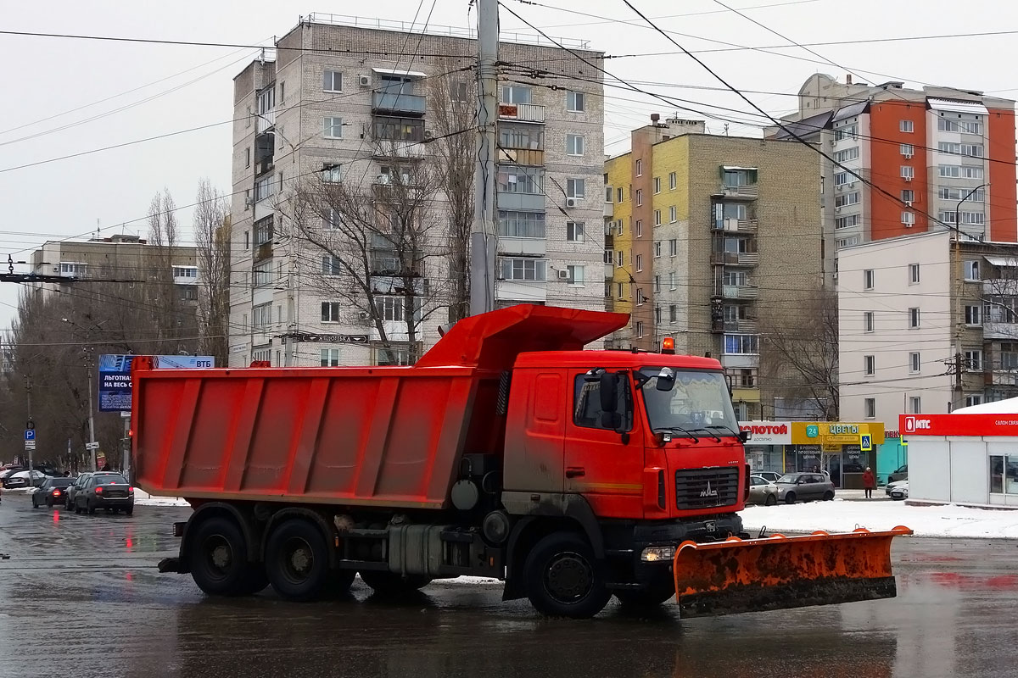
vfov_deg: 33.4
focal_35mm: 40
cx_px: 509
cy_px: 339
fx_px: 1131
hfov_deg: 48.5
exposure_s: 1/500
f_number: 4.5
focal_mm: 14.75
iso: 125
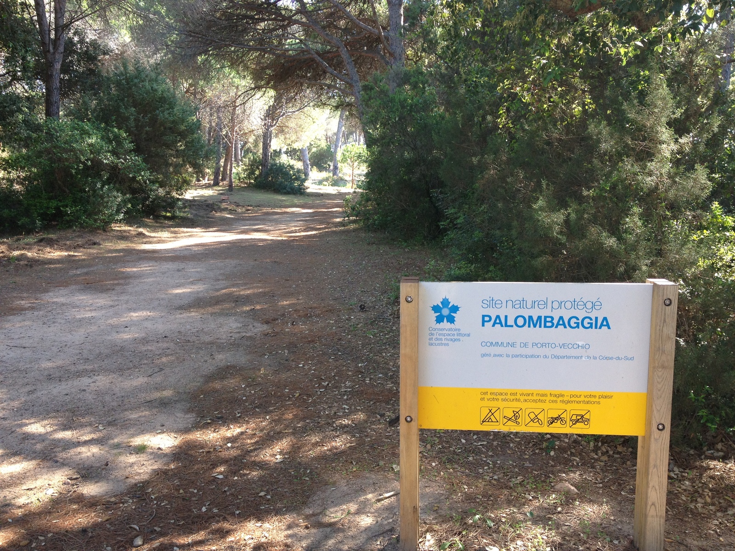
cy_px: 276
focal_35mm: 35
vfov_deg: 40.7
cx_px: 368
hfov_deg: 52.6
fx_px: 743
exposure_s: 1/120
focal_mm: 4.28
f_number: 2.4
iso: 80
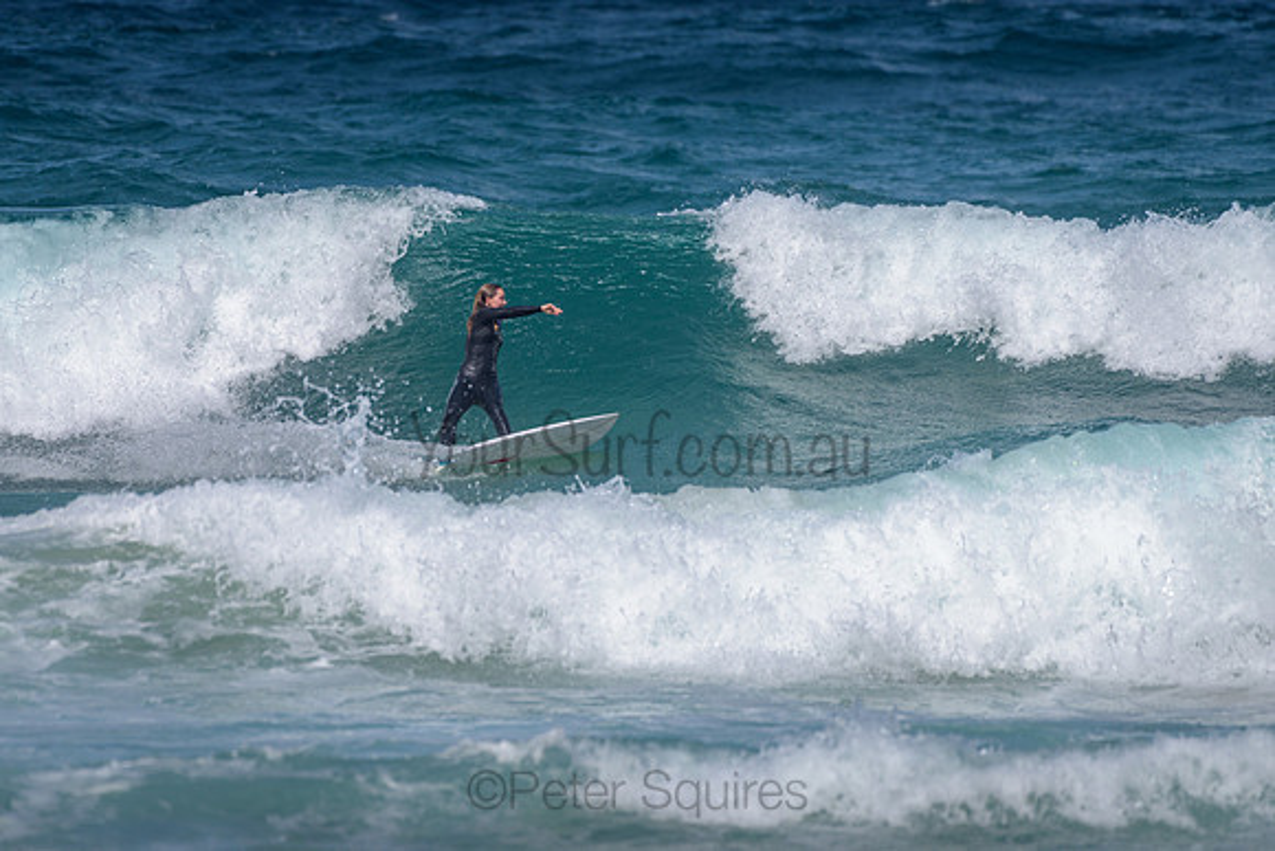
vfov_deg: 2.2
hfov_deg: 3.4
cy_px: 343
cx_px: 532
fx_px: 21727
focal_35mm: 613
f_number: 5.6
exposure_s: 1/2000
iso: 90
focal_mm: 500
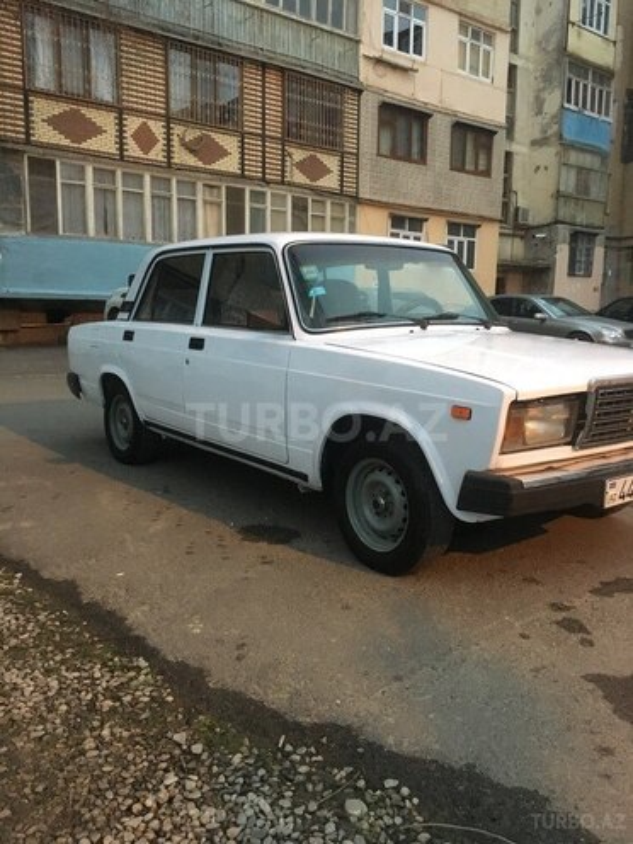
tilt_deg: -8.7
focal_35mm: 29
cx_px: 316
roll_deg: -1.0
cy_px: 422
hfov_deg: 48.2
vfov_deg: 61.7
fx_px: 707
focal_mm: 4.15
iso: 250
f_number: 2.2
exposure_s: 1/17
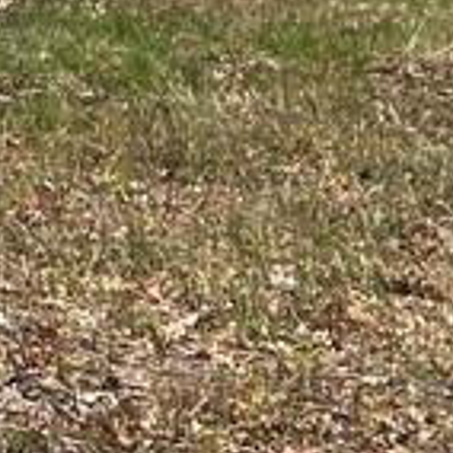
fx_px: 2458
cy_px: -182
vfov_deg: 10.3
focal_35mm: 166
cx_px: -619
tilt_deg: -4.6
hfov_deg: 9.4
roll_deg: +0.1
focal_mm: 5.7
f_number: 1.5
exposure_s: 1/4444
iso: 50
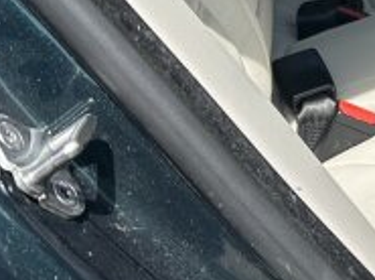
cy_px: -86
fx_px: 1265
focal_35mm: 117
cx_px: 596
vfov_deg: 12.2
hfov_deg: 15.3
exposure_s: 1/2353
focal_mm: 6.86
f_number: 1.78
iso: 80
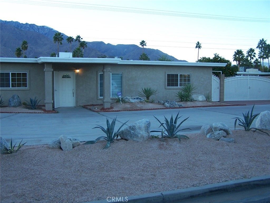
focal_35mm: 38
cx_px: 135
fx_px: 296
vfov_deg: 37.7
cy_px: 102
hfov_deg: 49.0
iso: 80
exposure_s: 1/200
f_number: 2.8
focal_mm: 6.3
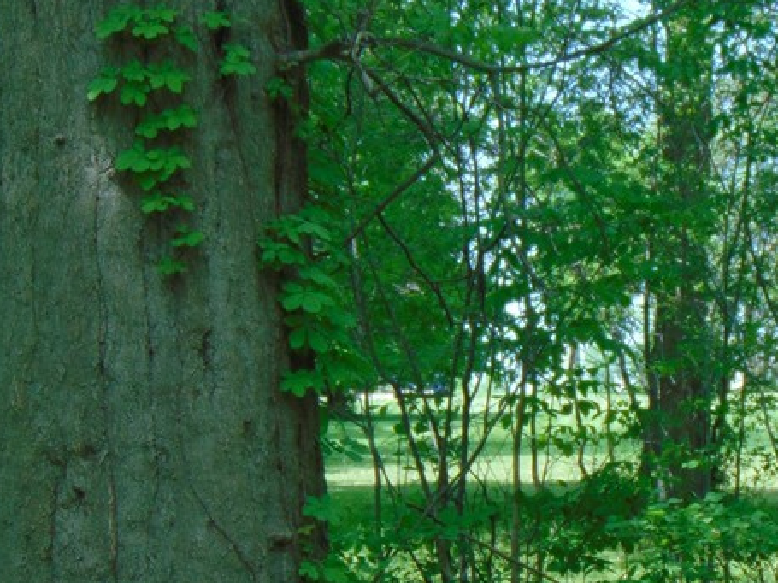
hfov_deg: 14.6
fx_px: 3033
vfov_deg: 10.9
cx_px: 532
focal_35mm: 135
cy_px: 465
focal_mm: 10.8
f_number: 3.6
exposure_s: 1/200
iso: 80
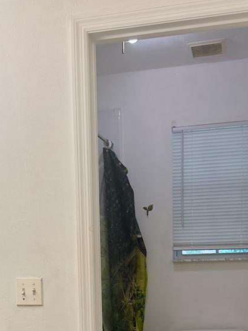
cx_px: 104
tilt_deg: -4.2
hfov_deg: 28.0
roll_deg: +2.1
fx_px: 497
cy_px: 297
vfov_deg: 34.8
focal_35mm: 52
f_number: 1.78
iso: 50
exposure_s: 1/120
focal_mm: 6.76
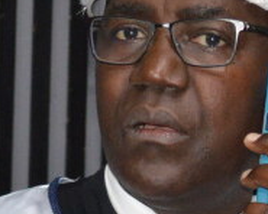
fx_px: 2514
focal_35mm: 317
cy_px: 350
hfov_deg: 6.1
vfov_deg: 4.8
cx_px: 340
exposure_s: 1/60
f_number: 4.2
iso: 720
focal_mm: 26
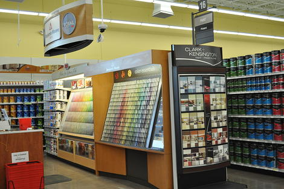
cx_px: 142
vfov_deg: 29.8
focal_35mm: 45
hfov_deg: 43.7
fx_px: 355
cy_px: 94
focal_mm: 30
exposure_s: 1/200
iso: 1000
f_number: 7.1
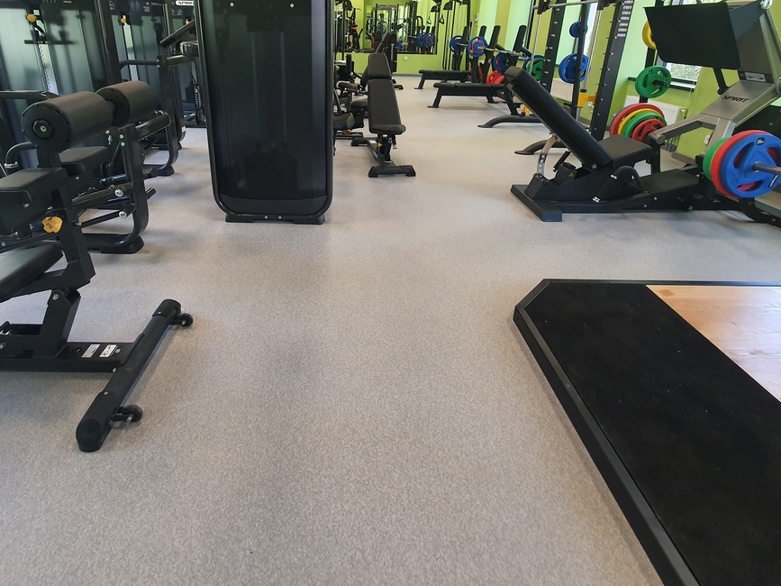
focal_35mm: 18
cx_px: 343
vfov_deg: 69.6
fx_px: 406
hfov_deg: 87.4
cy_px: 197
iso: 125
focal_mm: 1.8
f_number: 2.2
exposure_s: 1/50
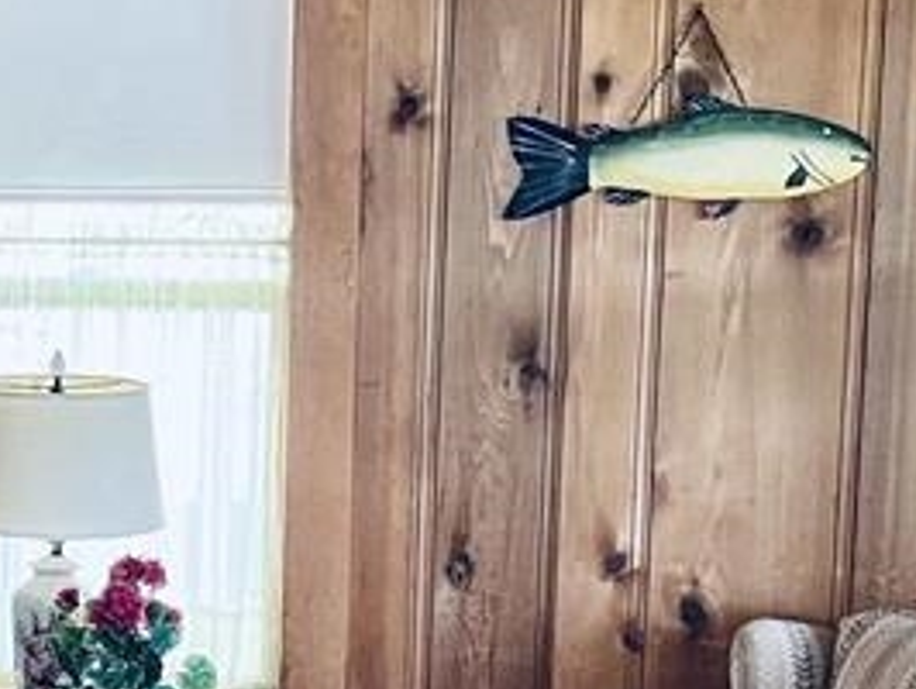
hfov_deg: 18.6
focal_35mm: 100
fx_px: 2649
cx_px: -183
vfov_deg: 14.7
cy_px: 534
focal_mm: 5.1
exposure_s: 1/60
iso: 500
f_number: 1.6
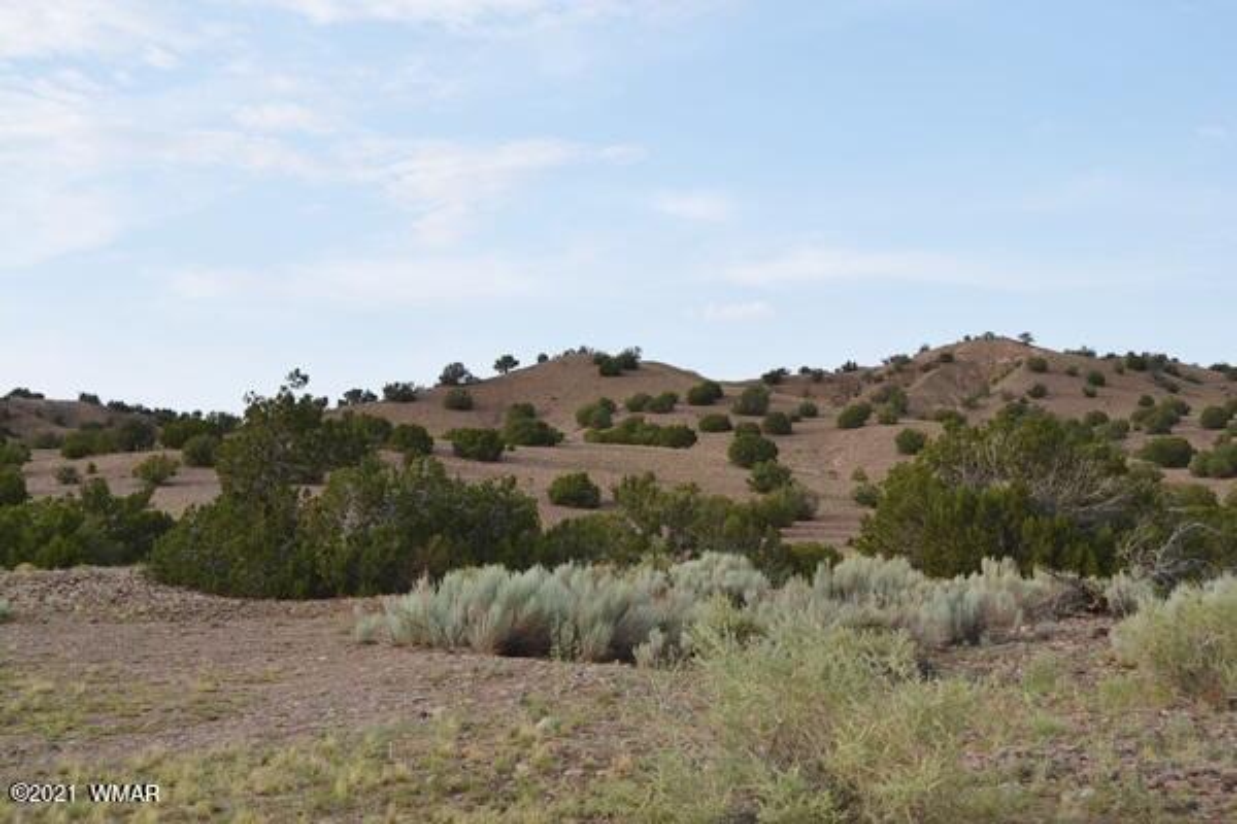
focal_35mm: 54
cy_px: 412
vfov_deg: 25.1
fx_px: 1855
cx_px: 618
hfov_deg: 36.9
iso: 100
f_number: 7.1
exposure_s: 1/200
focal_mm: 36
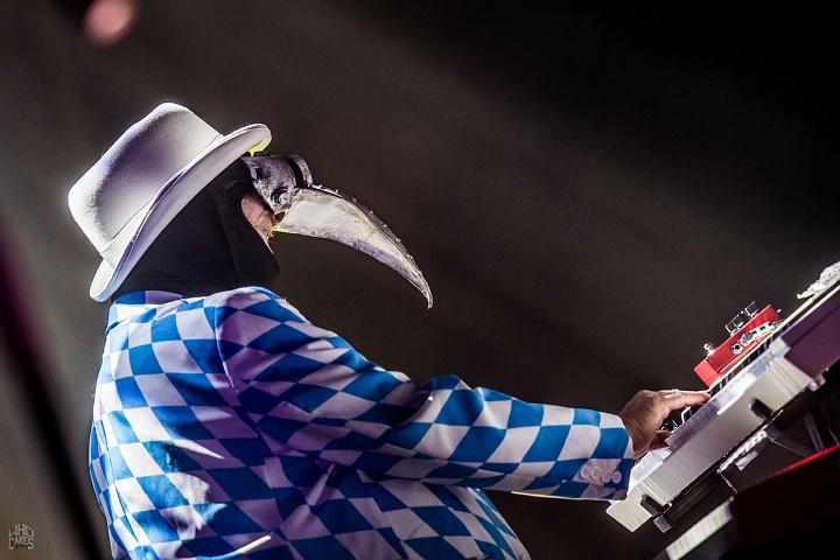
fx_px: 5250
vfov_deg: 6.1
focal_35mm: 225
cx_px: 420
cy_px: 280
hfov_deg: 9.1
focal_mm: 150
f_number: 2.8
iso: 1000
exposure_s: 1/80
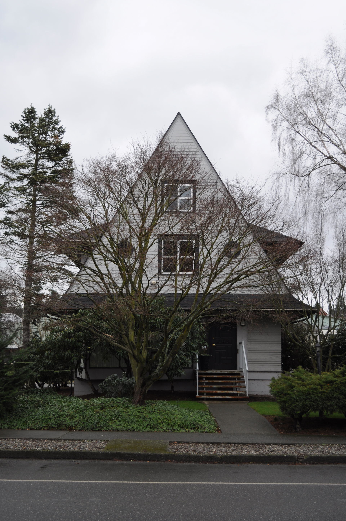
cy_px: 260
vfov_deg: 41.2
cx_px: 173
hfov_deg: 28.0
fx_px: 694
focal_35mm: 48
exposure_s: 1/60
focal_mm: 32
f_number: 4.8
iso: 200
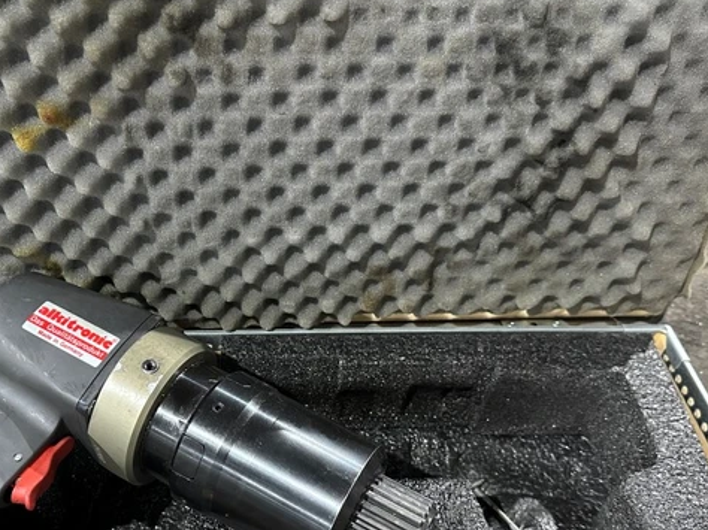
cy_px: 365
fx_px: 777
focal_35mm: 38
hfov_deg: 48.5
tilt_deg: -47.6
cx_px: 258
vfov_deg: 37.2
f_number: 1.78
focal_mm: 6.86
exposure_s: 1/40
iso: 640
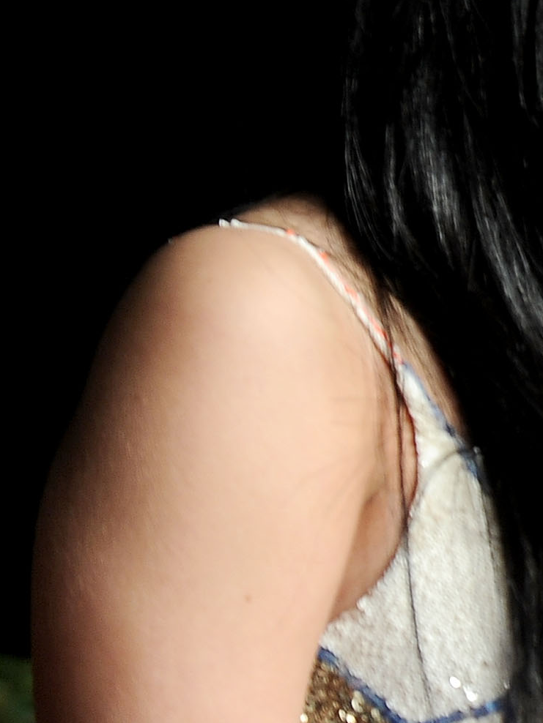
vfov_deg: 5.4
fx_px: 7634
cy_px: 143
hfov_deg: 4.0
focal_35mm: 365
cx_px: 1043
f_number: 3.5
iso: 640
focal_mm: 125
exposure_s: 1/250
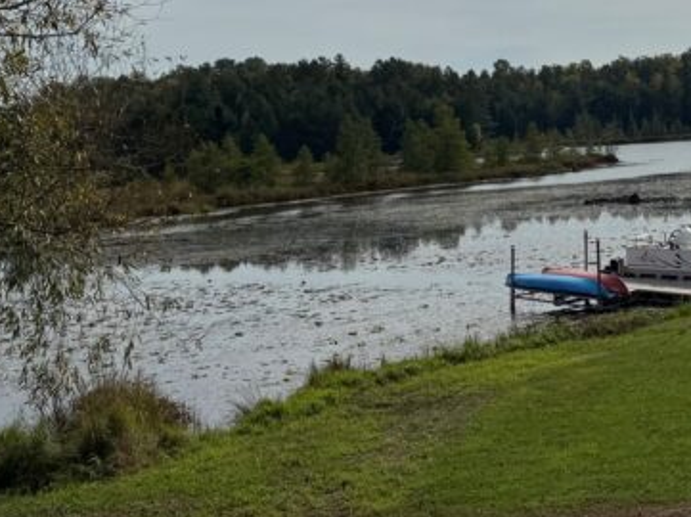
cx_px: 629
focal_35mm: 71
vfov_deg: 19.9
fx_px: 1416
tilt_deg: +7.3
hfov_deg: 26.5
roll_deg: +3.4
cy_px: -33
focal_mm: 6.76
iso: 64
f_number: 1.78
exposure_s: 1/15152
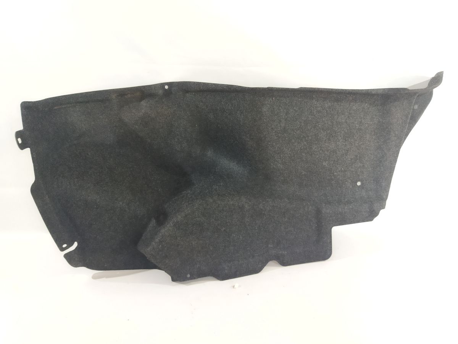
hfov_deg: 65.3
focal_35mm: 27
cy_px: 172
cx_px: 229
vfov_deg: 51.4
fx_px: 357
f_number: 1.79
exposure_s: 1/50
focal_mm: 4.71
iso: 275
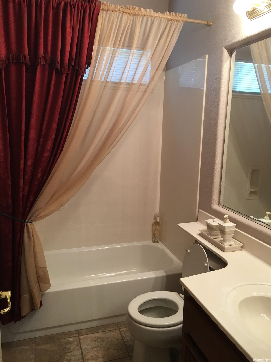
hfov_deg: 48.2
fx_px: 303
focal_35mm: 29
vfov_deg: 61.7
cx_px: 136
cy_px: 181
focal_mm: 4.15
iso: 40
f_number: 2.2
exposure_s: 1/30
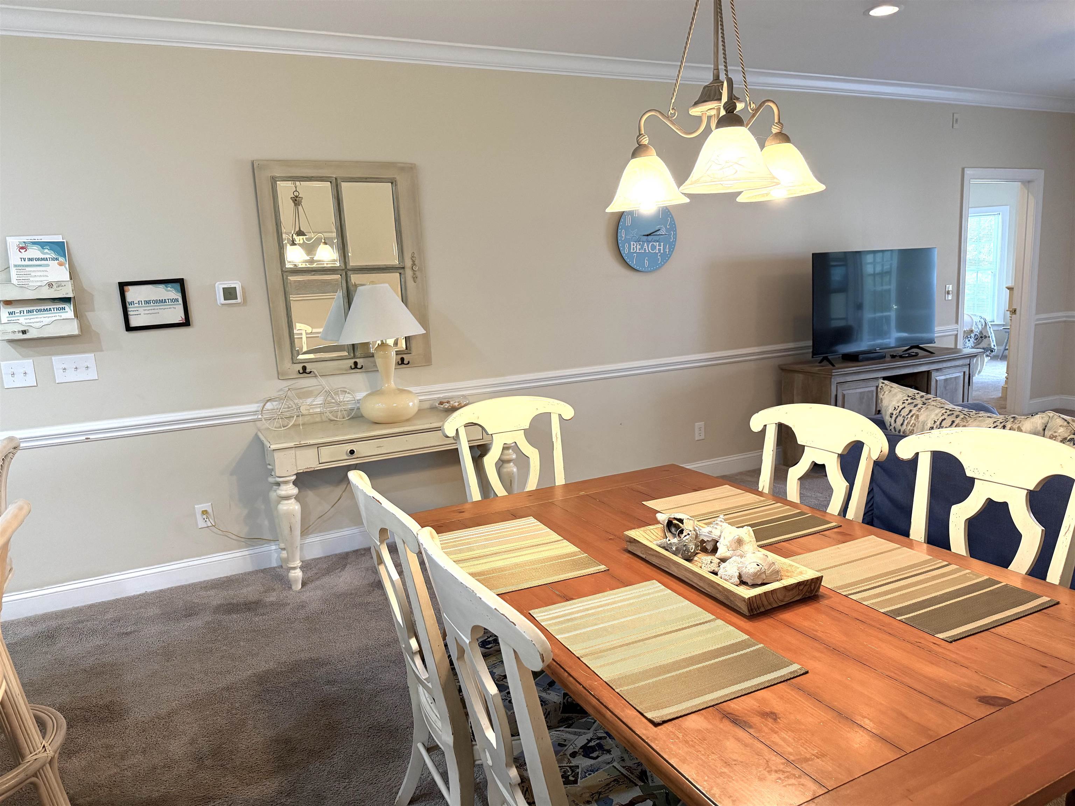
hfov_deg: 71.6
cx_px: 538
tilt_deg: -9.7
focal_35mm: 24
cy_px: 403
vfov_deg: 56.8
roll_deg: +3.2
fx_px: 745
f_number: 1.78
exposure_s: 1/120
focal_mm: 6.76
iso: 400
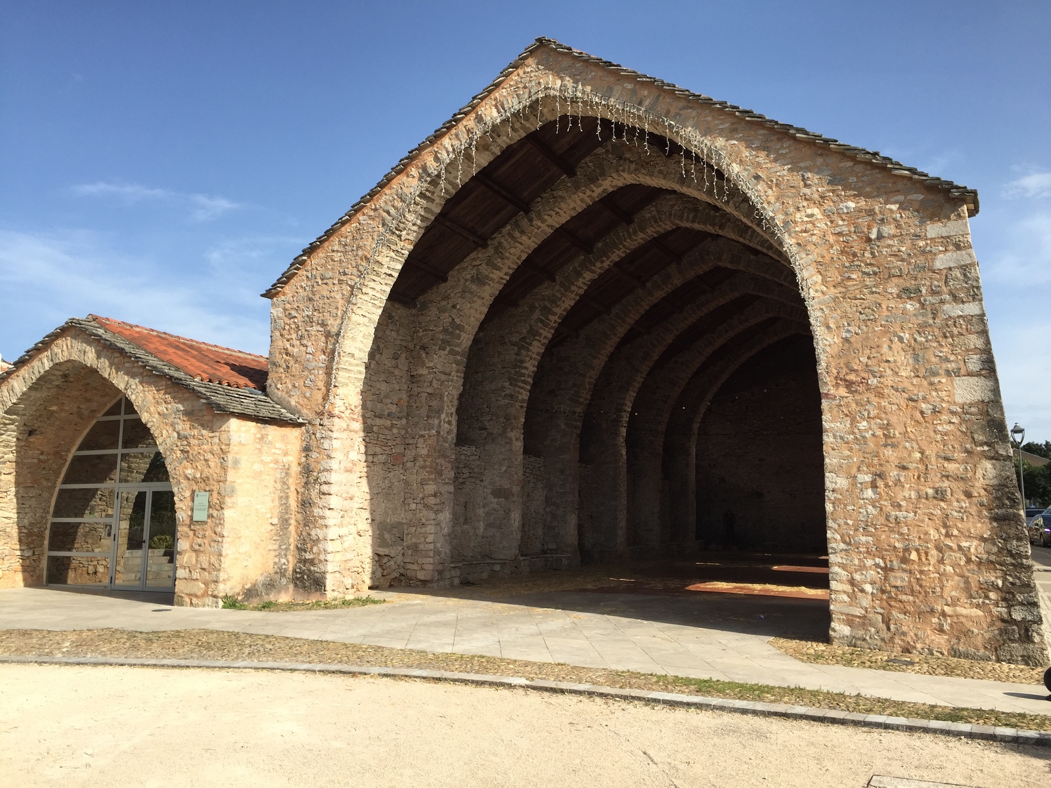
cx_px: 526
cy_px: 394
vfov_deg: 48.2
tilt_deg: +9.1
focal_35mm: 29
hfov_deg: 61.7
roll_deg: -1.0
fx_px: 880
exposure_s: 1/1647
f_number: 2.2
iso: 32
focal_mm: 4.15
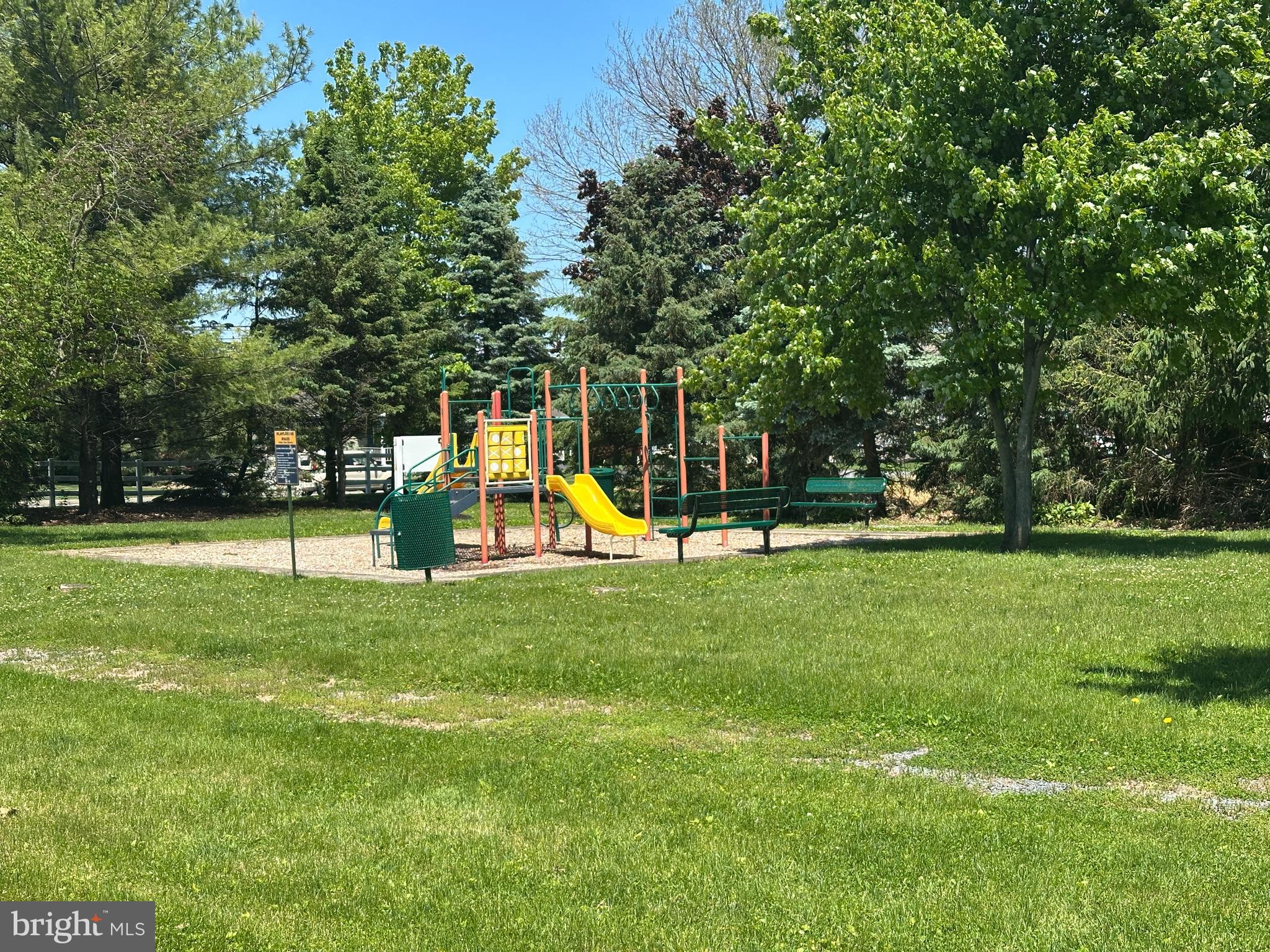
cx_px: 635
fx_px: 1761
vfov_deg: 30.3
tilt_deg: +1.6
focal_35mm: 48
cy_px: 476
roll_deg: +1.1
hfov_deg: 39.7
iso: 64
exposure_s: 1/2070
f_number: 1.78
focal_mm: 6.86
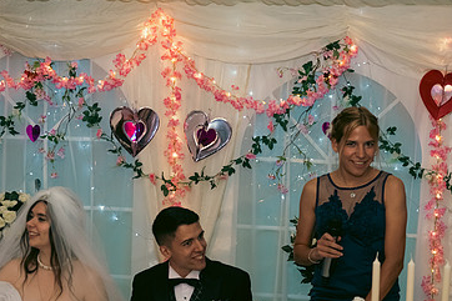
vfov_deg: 17.6
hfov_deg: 26.3
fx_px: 966
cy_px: 238
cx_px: 248
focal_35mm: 77
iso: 800
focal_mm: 48
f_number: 3.5
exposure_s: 1/160
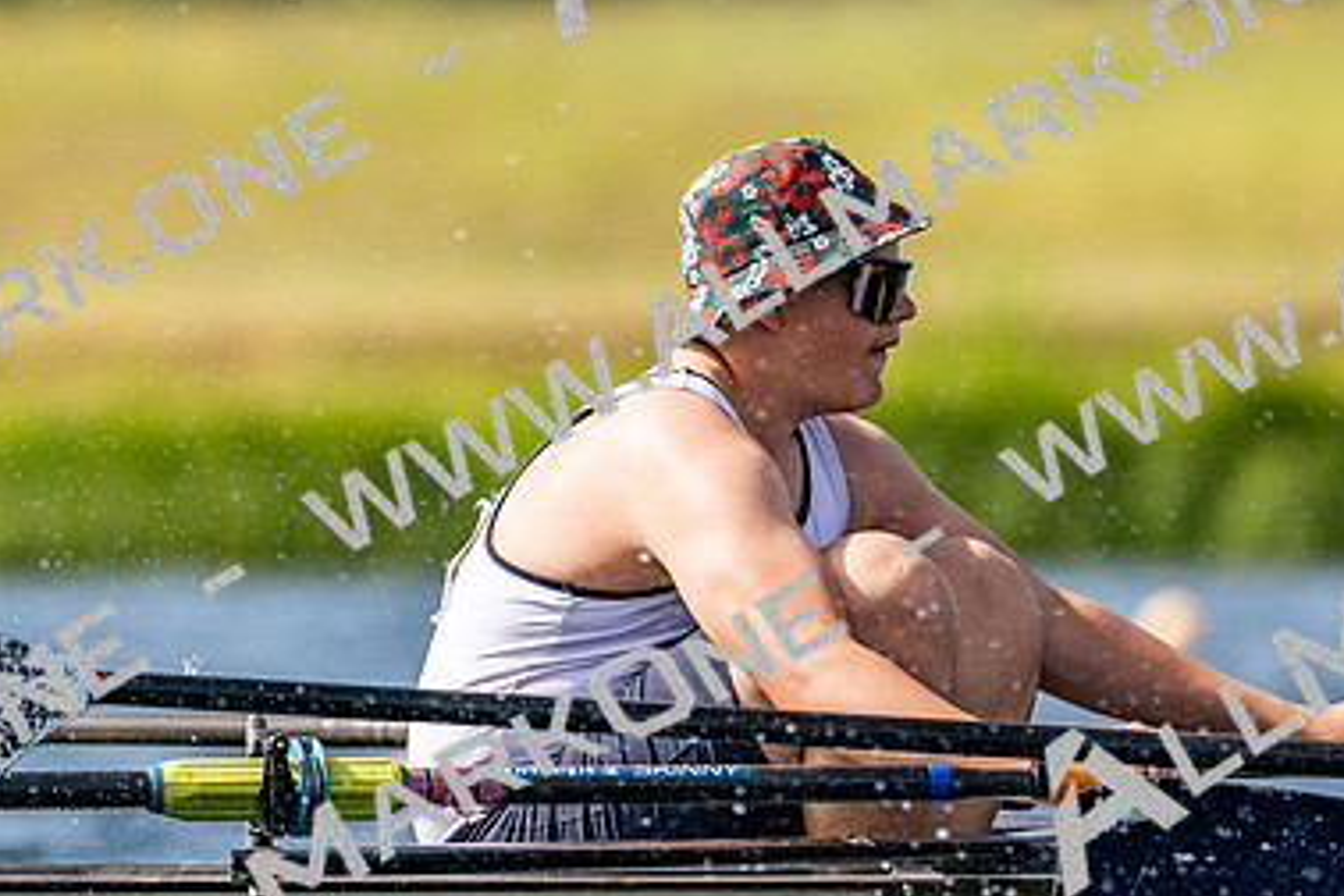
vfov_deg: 1.5
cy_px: 562
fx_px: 34344
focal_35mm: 920
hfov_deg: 2.2
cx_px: 740
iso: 220
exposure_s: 1/2500
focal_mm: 400
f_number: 4.5
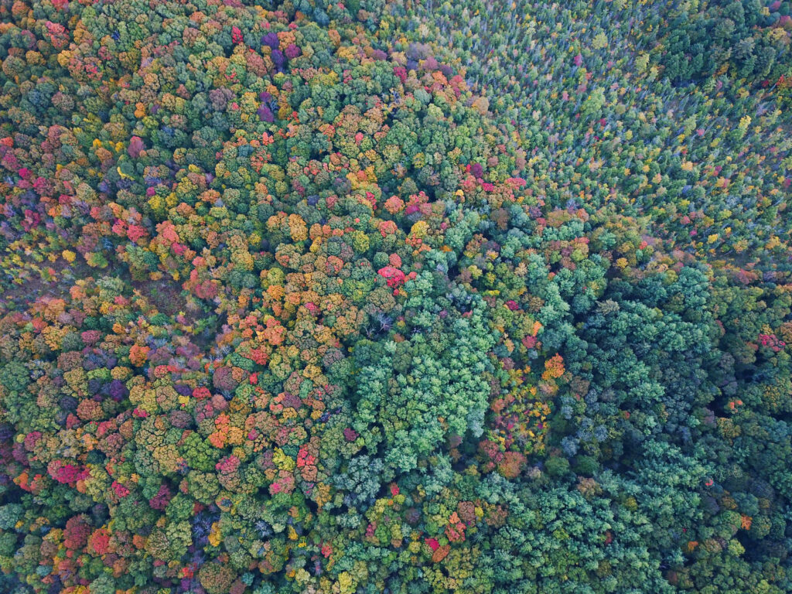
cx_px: 396
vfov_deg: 53.1
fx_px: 595
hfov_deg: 67.3
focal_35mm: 26
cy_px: 297
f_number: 2.2
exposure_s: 1/320
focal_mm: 4.73
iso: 200
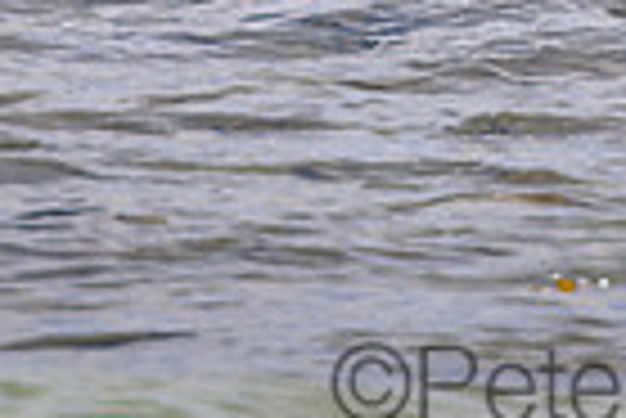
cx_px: 505
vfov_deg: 0.6
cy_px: -427
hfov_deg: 0.9
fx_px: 39879
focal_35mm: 2291
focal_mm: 400
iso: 160
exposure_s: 1/2000
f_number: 5.6
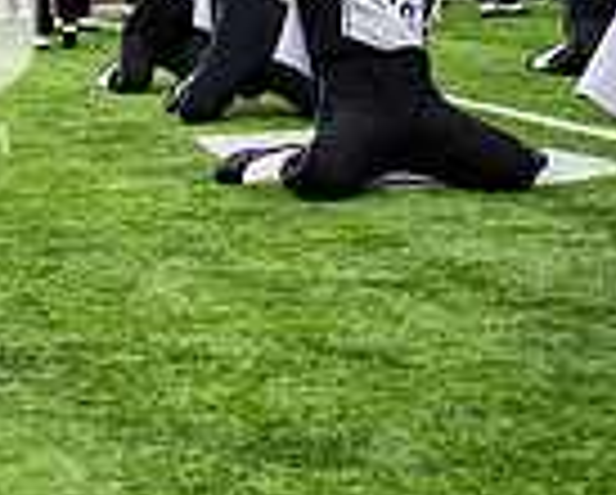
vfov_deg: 12.4
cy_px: -20
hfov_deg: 14.6
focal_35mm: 123
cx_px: -301
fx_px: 2246
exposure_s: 1/500
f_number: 2.8
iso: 100
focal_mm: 31
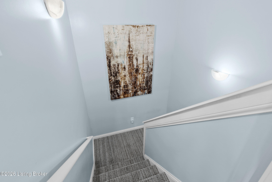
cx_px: 136
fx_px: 128
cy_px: 91
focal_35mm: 17
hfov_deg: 93.3
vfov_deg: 70.5
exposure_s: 1.3
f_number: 11
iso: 400
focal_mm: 17
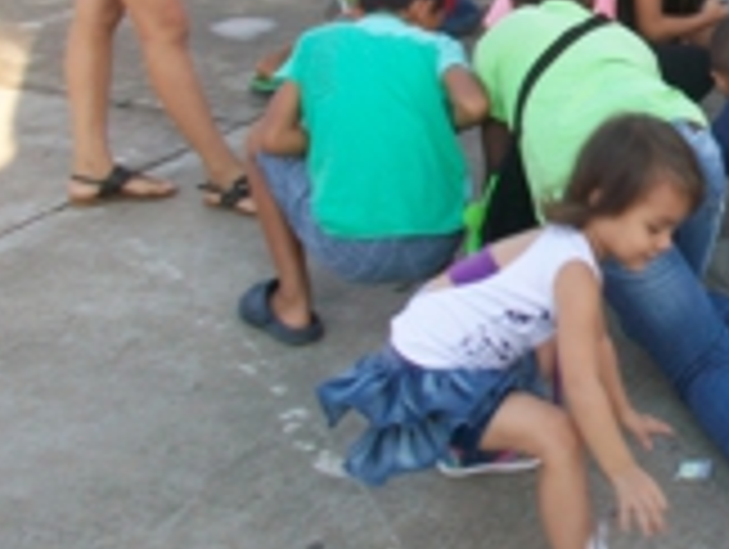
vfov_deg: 18.2
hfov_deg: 22.7
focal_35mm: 79
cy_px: 0
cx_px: 868
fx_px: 1666
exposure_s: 1/200
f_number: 2.8
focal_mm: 5.7
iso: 64
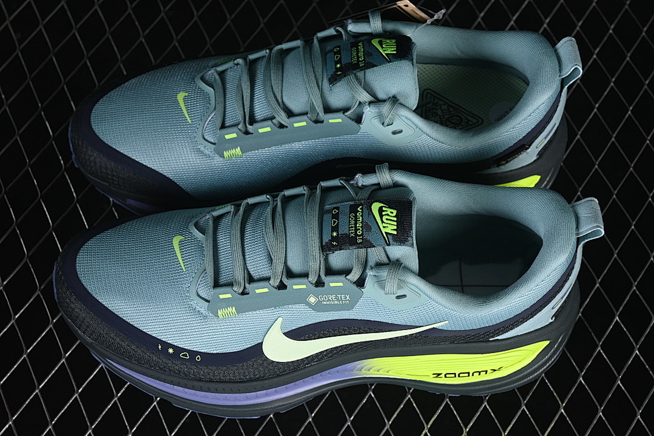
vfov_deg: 18.2
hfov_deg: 27.0
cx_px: 327
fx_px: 1362
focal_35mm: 75
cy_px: 218
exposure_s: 1/80
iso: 160
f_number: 7.1
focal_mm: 50
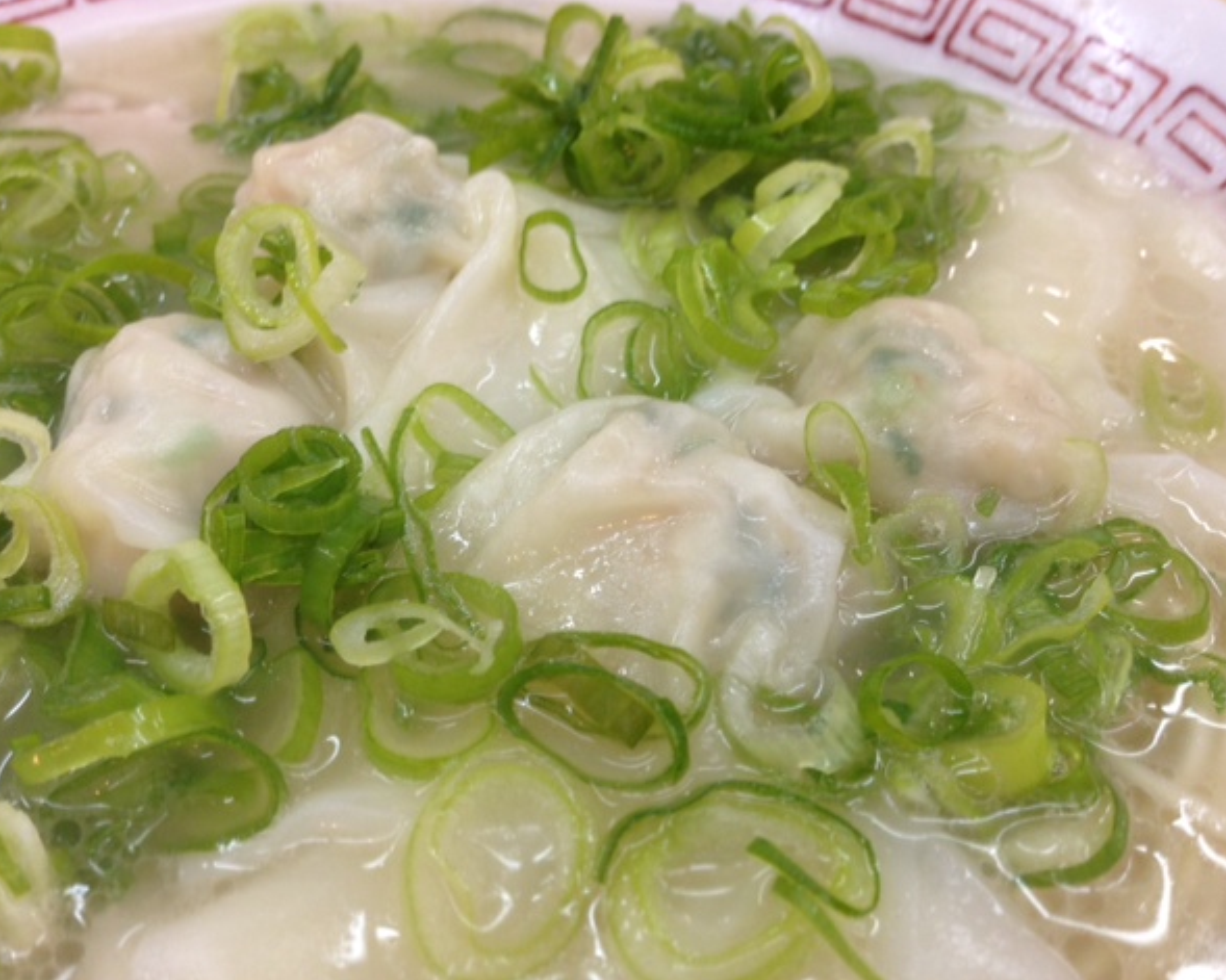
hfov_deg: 51.5
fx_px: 1270
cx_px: 568
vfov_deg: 42.2
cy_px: 483
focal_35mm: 35
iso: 64
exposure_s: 1/20
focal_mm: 4.13
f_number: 2.4
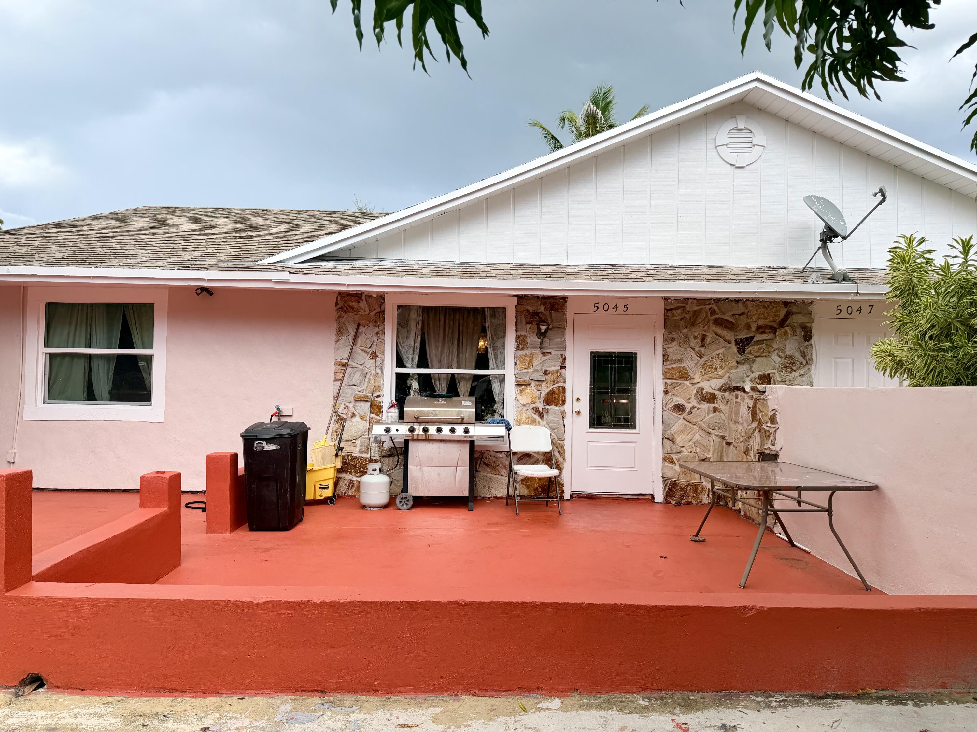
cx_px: 488
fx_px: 677
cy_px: 366
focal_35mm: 24
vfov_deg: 56.8
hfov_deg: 71.6
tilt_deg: +0.6
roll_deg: -0.4
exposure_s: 1/1075
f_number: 1.78
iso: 80
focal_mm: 6.76
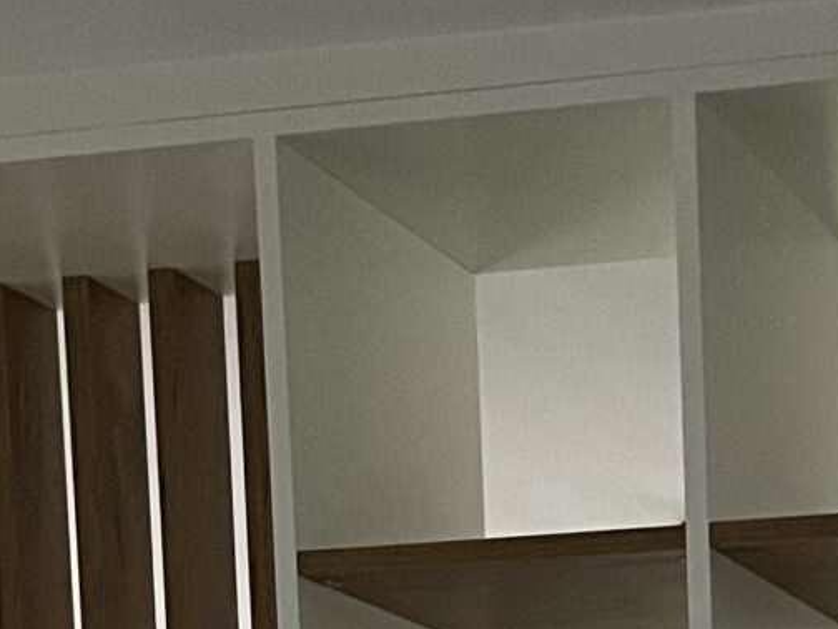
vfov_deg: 9.8
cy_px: 1541
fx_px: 3196
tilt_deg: -5.4
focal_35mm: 132
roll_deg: +1.5
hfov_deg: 14.4
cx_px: 1036
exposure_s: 1/60
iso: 200
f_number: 1.6
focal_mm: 5.1
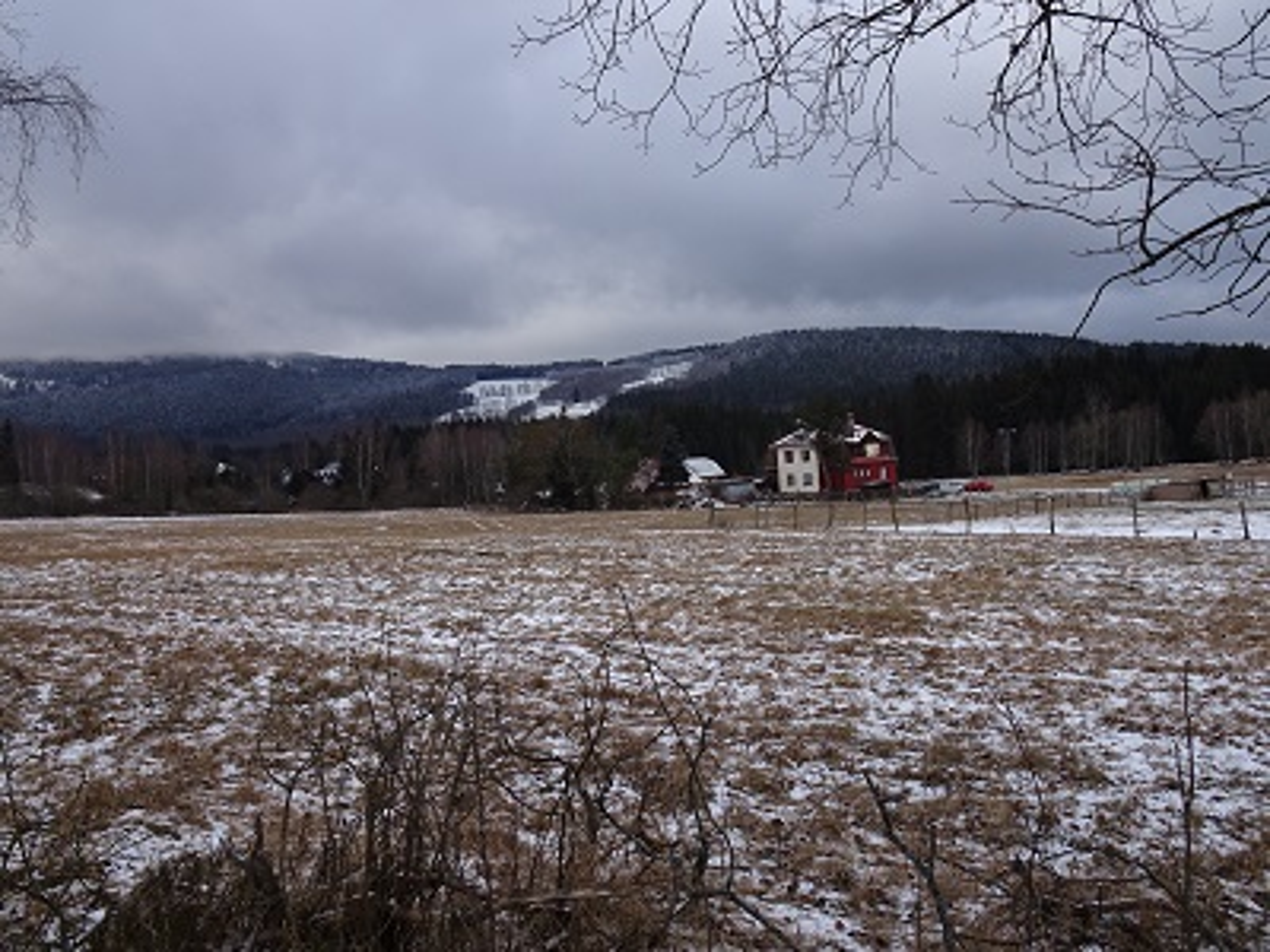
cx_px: 635
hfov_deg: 61.7
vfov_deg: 48.2
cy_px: 476
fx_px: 1064
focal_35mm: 29
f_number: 3.5
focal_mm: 4.92
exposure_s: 1/125
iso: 80
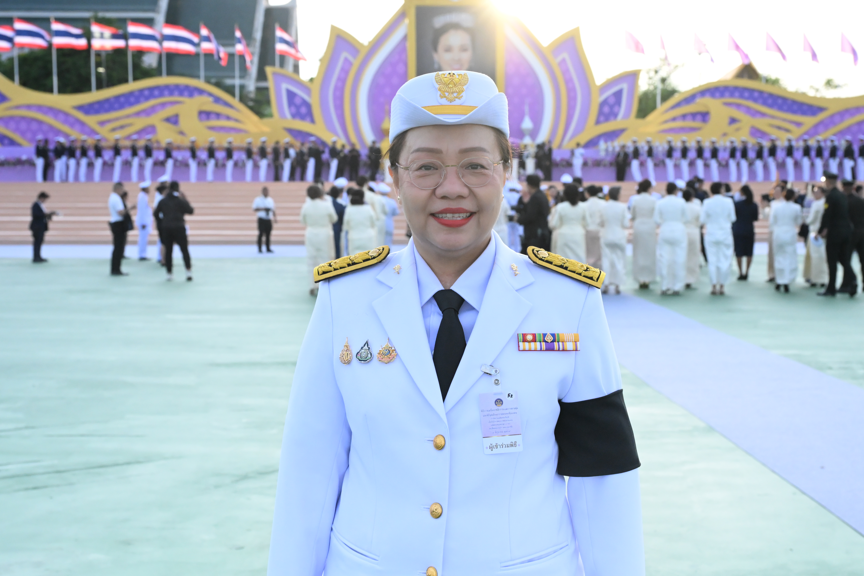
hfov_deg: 42.7
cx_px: 432
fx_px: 1104
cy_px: 288
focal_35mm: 46
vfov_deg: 29.2
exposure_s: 1/4000
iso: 6400
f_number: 7.1
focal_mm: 46
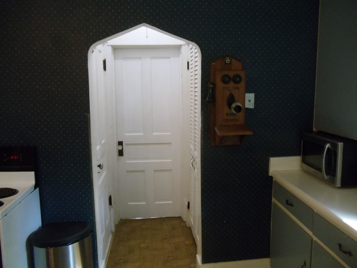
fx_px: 454
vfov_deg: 32.9
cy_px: 134
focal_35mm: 44
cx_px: 178
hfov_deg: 42.9
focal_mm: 6
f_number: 3.5
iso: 800
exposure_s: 1/60
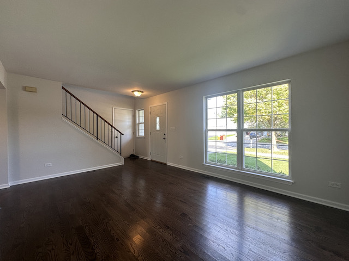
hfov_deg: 102.1
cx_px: 174
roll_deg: +0.1
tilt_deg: -0.6
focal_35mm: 14
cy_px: 130
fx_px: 141
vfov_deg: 85.7
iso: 80
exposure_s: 1/120
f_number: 2.2
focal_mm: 2.22
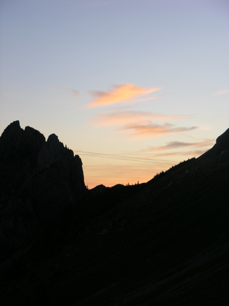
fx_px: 882
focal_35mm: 100
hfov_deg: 14.8
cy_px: 153
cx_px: 114
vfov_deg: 19.6
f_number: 3.6
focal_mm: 25.4
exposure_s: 1/55
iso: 50
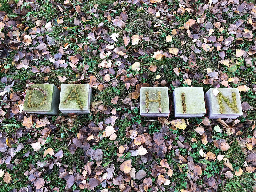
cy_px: 96
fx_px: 207
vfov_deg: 49.7
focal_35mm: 28
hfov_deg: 63.4
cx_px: 128
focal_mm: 4
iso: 40
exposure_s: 1/120
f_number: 1.8
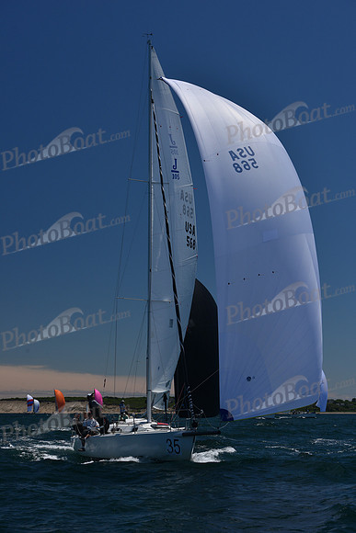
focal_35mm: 70
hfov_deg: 19.5
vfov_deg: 28.8
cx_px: 178
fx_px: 1038
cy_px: 266
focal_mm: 70
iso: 250
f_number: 9
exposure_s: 1/800
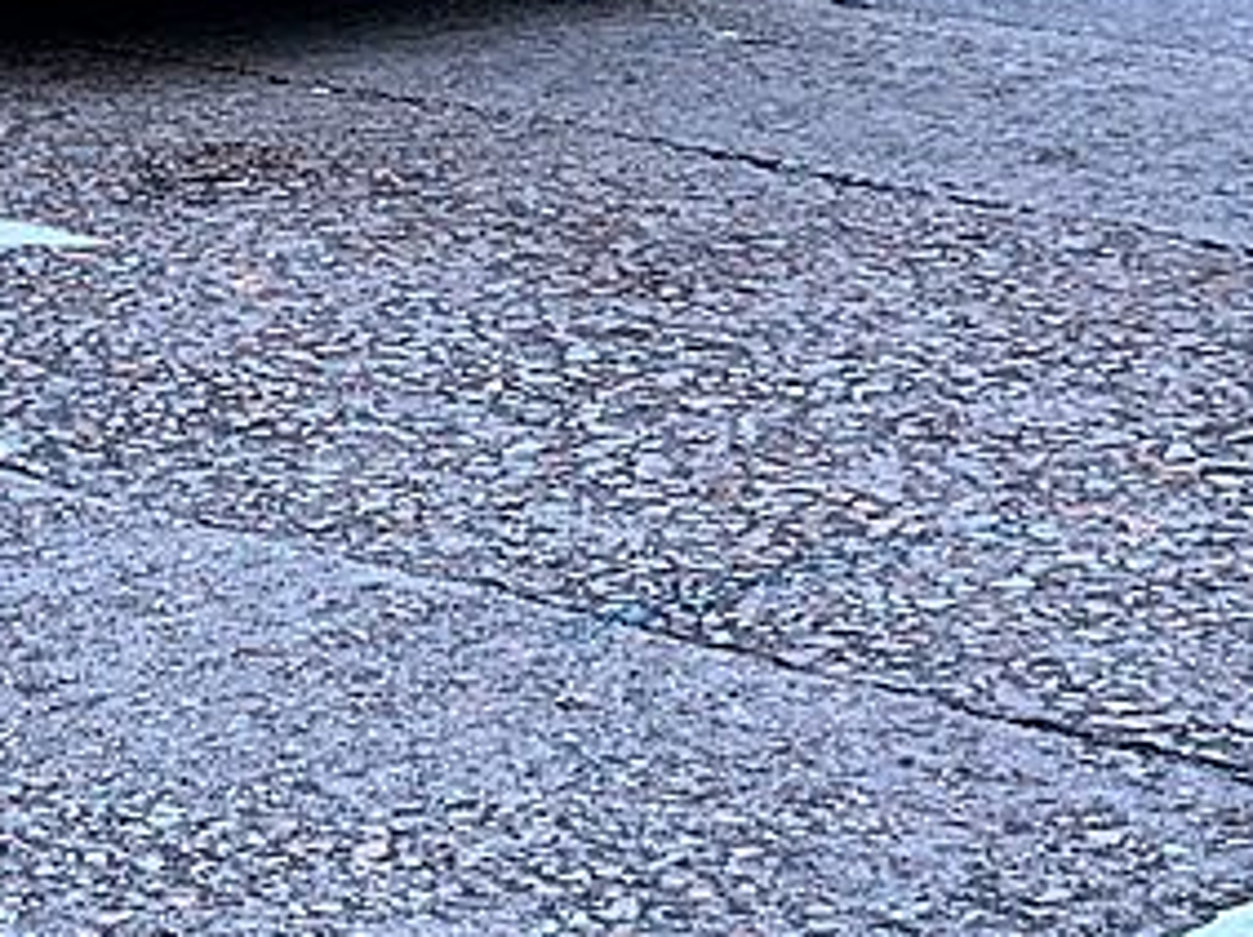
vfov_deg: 7.7
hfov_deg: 10.2
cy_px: -422
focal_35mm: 189
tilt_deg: -5.2
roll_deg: +0.2
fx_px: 6835
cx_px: -475
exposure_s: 1/218
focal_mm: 6
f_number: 2.4
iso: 16
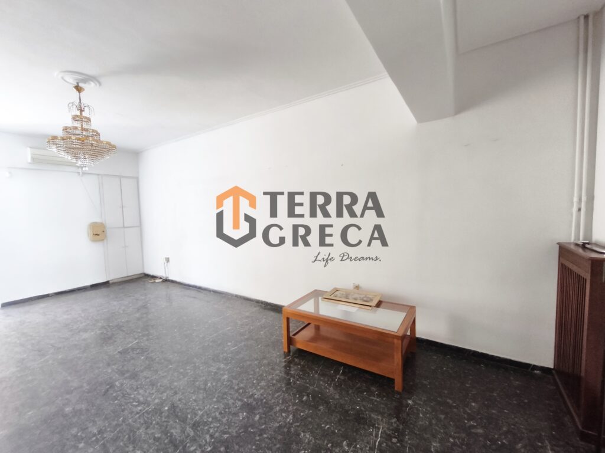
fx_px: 262
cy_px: 226
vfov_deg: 81.7
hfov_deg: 98.2
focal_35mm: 15
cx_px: 302
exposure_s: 1/25
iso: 500
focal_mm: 1.91
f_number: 2.2
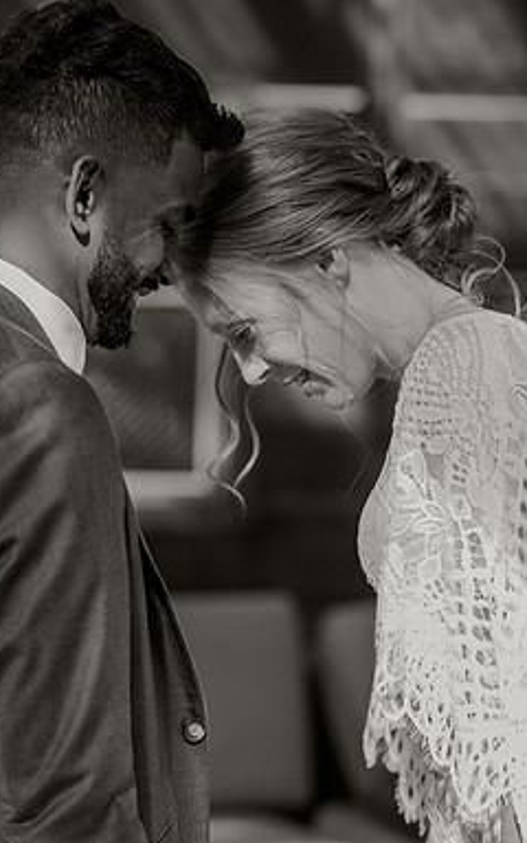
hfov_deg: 7.9
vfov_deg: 12.5
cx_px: 254
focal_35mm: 167
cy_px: 421
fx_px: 3838
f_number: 2.8
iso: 100
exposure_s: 1/500
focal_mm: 105
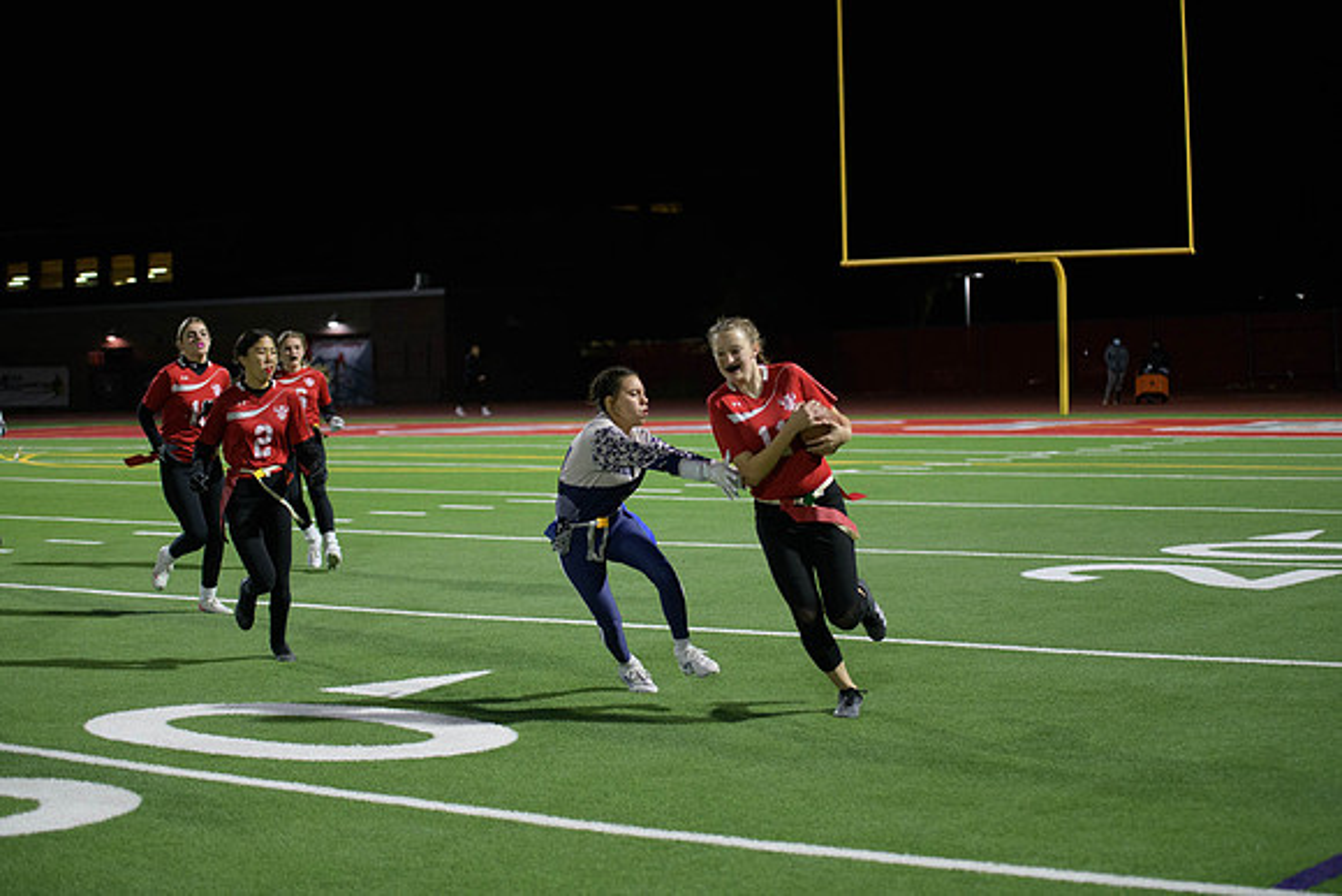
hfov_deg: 28.8
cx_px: 671
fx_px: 2610
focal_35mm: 70
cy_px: 448
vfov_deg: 19.5
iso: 3200
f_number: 2.8
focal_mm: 70
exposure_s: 1/640
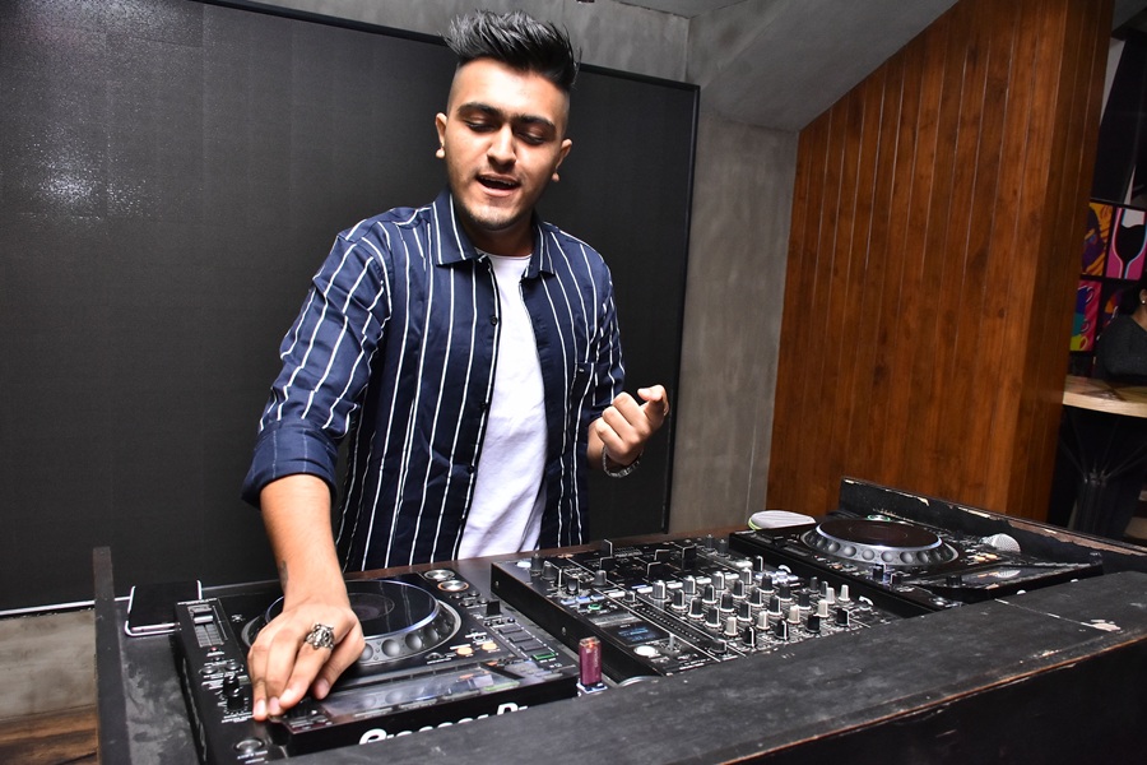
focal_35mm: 27
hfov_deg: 67.4
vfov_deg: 47.9
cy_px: 382
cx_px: 574
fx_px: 860
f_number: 5
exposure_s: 1/100
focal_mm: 18
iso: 1250
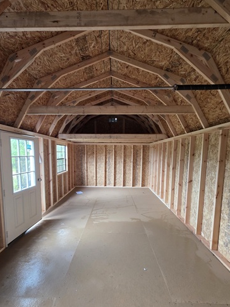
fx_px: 133
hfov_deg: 81.7
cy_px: 166
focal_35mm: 15
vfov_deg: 97.9
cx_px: 109
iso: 320
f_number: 1.9
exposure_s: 1/60
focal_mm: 2.2
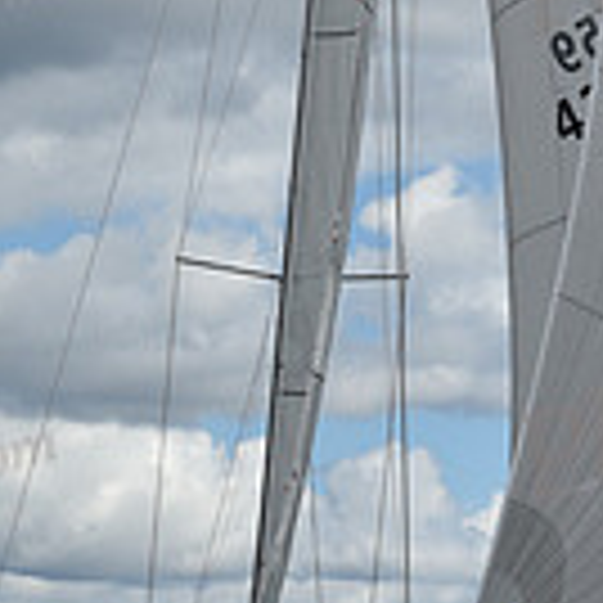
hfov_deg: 6.8
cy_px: 216
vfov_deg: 6.8
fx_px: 5085
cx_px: 290
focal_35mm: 258
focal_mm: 70
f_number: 11
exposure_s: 1/800
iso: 250
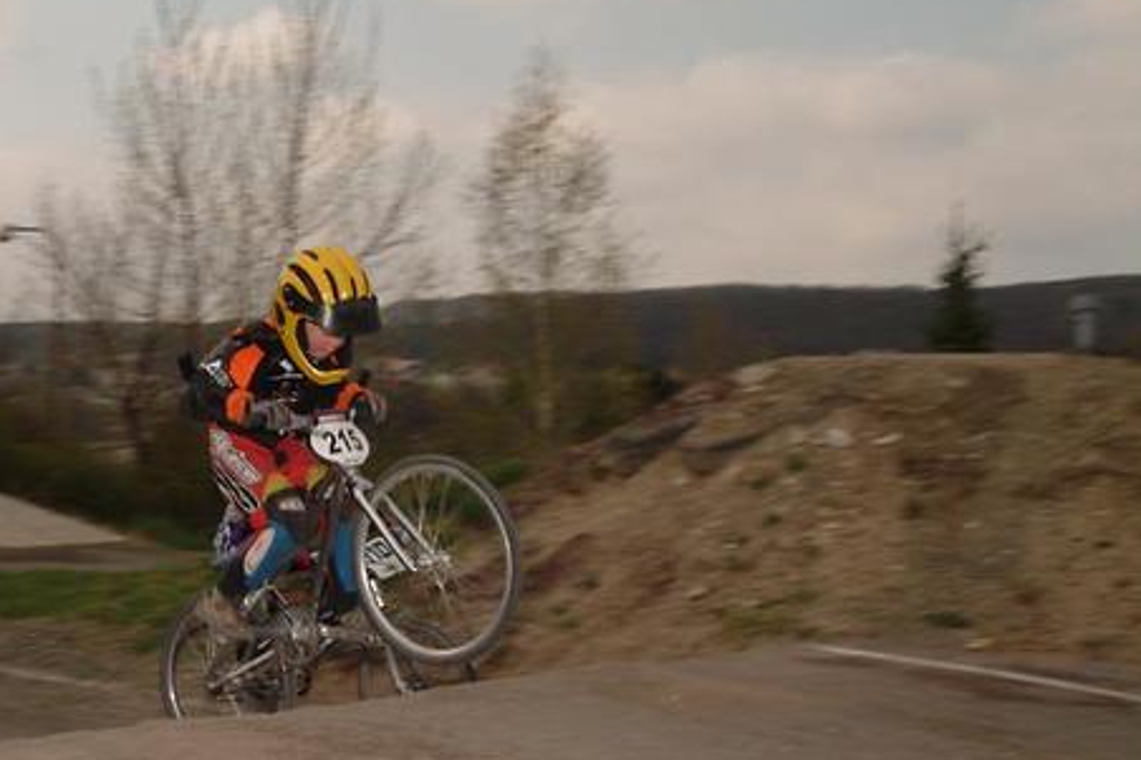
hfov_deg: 38.4
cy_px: 465
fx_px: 1616
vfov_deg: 26.4
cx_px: 358
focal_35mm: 51
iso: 100
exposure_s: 1/125
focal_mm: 24
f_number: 11
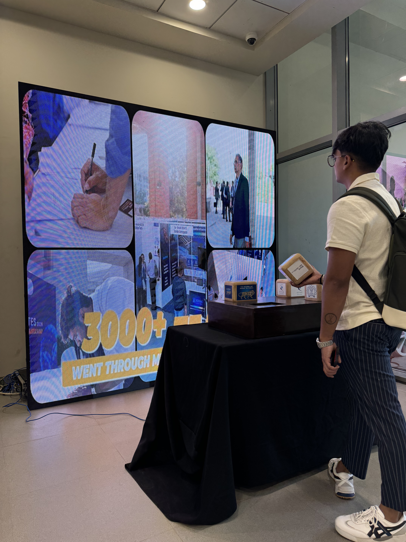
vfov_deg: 71.6
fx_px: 375
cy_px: 271
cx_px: 203
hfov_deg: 56.8
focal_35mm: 24
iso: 80
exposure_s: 1/100
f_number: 1.78
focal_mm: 6.76
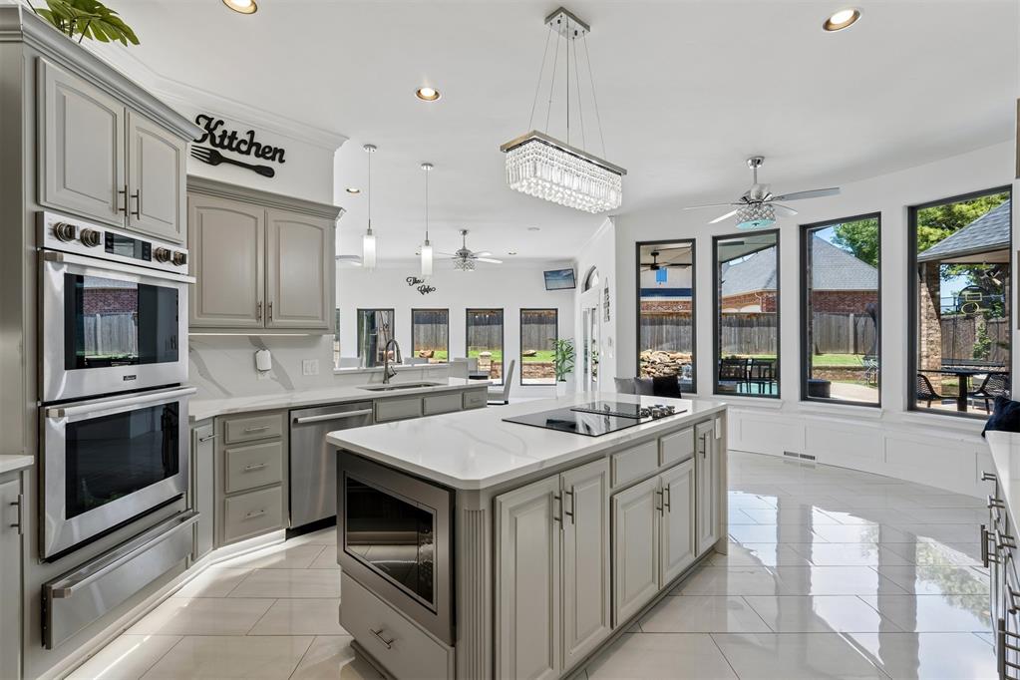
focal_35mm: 16
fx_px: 453
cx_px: 510
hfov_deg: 96.7
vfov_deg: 73.7
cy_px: 340
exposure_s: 1/40
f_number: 8
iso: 200
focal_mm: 16
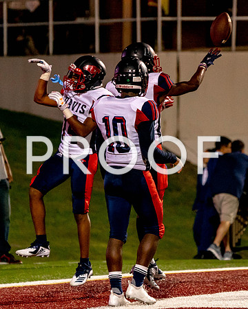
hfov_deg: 3.9
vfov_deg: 4.9
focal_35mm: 398
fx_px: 3652
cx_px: 168
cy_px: 146
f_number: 5.6
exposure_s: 1/750
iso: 6400
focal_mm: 247
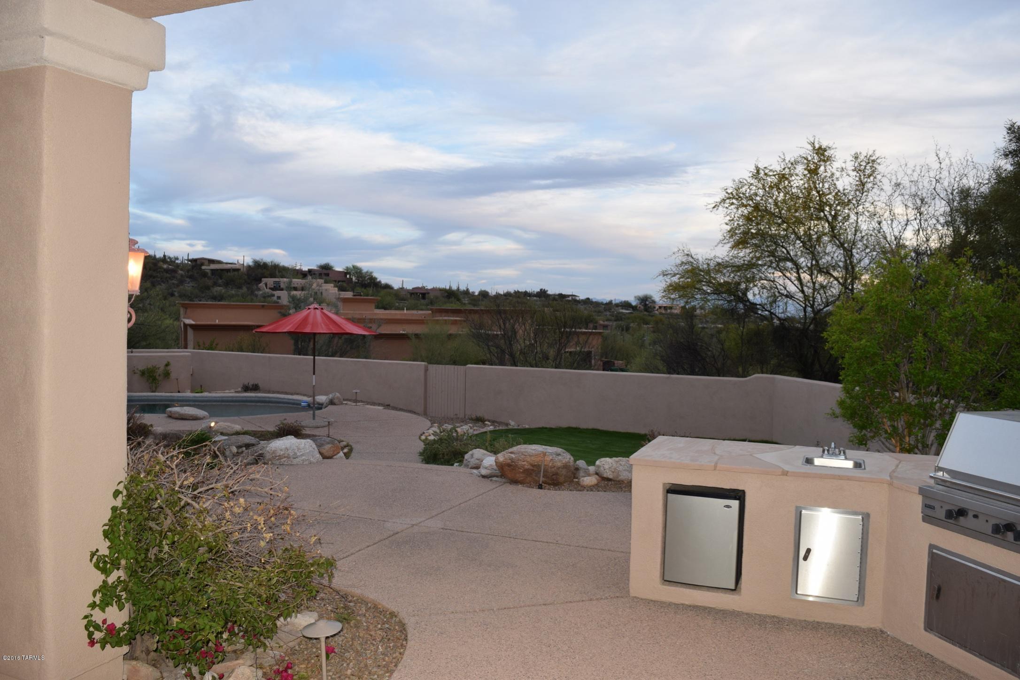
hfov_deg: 67.4
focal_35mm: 27
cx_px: 510
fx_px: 765
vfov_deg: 47.9
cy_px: 340
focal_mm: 18
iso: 400
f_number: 5.6
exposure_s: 1/125
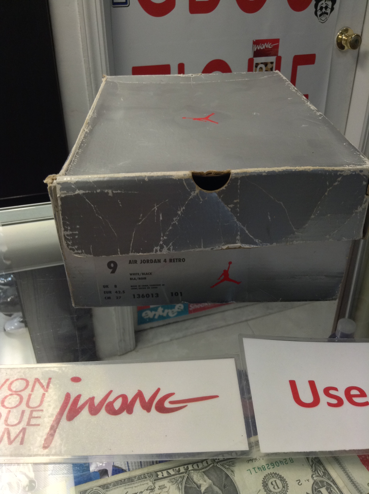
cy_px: 247
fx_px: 470
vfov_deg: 55.4
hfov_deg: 42.8
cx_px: 184
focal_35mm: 33
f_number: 2.4
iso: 80
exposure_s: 1/24
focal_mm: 3.3
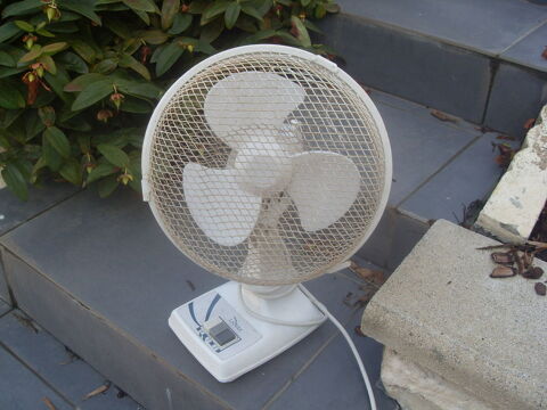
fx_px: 553
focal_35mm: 35
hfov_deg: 52.6
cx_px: 274
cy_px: 205
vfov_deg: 40.7
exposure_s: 1/350
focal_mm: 6.3
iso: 80
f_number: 2.8
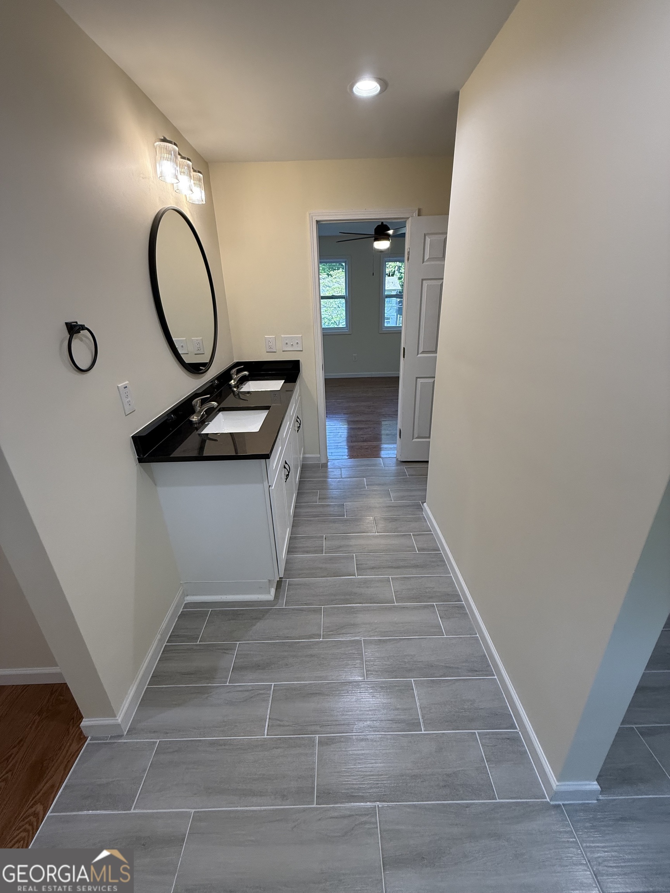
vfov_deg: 102.1
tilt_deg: -23.2
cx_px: 335
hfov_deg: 85.7
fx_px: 361
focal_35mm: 14
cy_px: 446
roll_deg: +1.3
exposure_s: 1/120
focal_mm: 2.22
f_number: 2.2
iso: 200
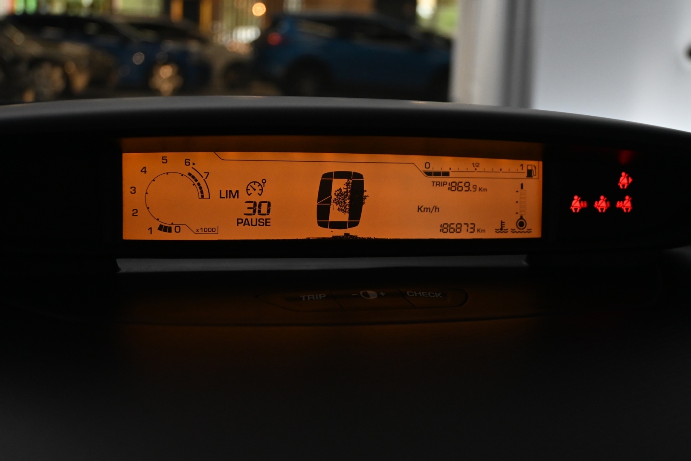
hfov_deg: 41.7
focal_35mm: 47
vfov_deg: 28.5
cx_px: 346
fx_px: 907
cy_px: 230
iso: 1600
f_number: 5
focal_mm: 31.5
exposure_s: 1/80
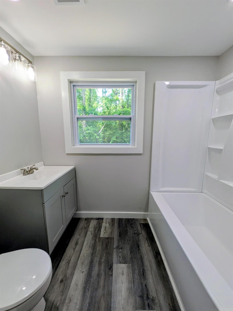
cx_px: 116
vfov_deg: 102.1
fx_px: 126
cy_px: 156
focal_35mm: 14
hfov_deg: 85.7
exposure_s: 1/120
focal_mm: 1.85
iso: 114
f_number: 2.2
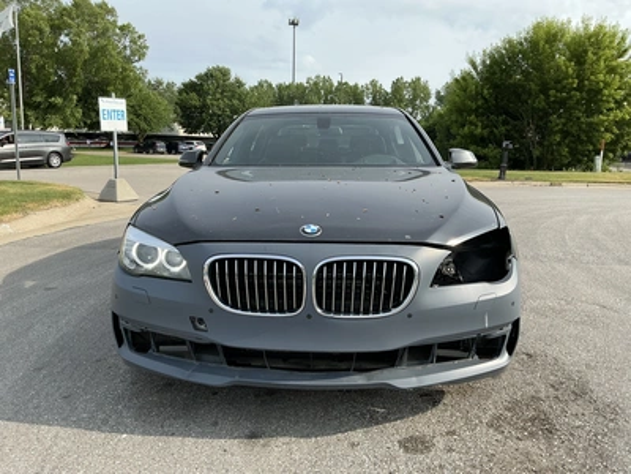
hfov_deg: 63.4
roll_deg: -2.0
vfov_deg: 49.7
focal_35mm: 28
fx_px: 510
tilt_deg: -7.5
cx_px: 316
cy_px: 237
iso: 25
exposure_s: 1/1076
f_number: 1.8
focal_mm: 3
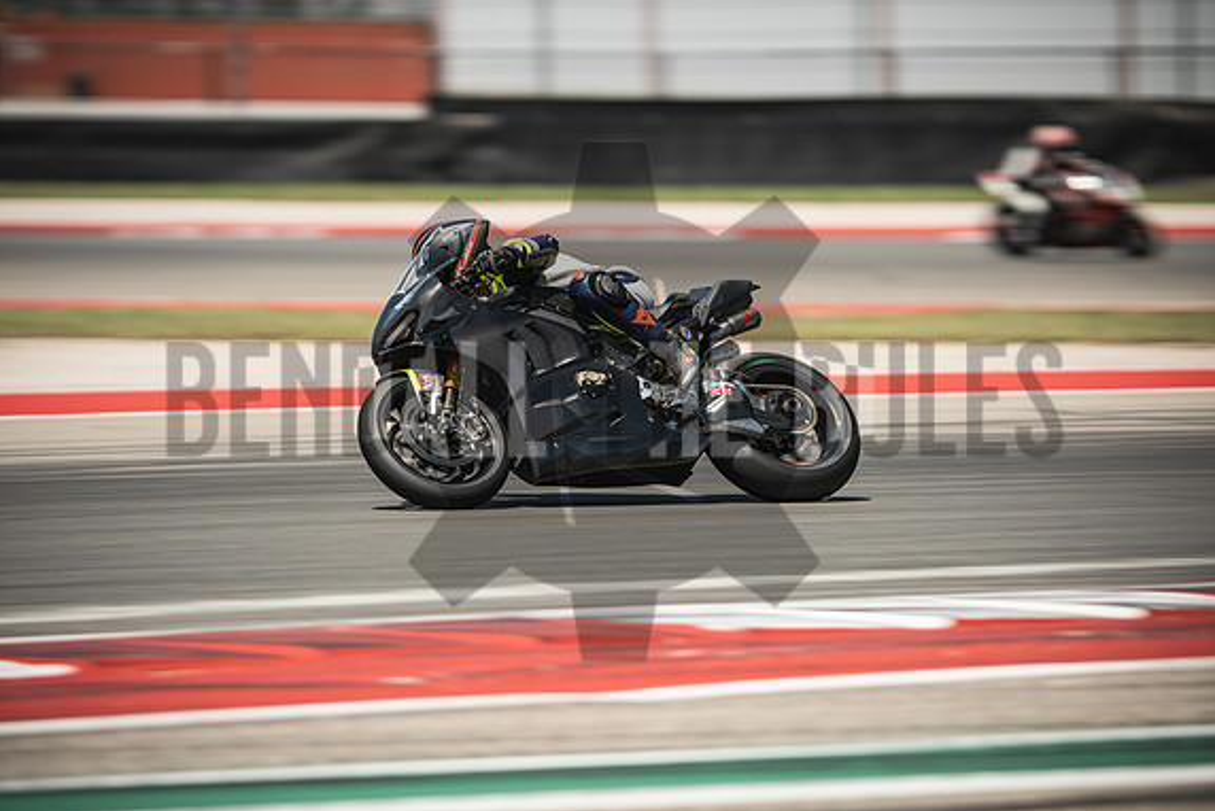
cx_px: 614
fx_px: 10265
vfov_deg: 4.5
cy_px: 402
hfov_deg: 6.8
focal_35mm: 304
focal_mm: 200
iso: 160
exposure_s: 1/250
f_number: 2.5
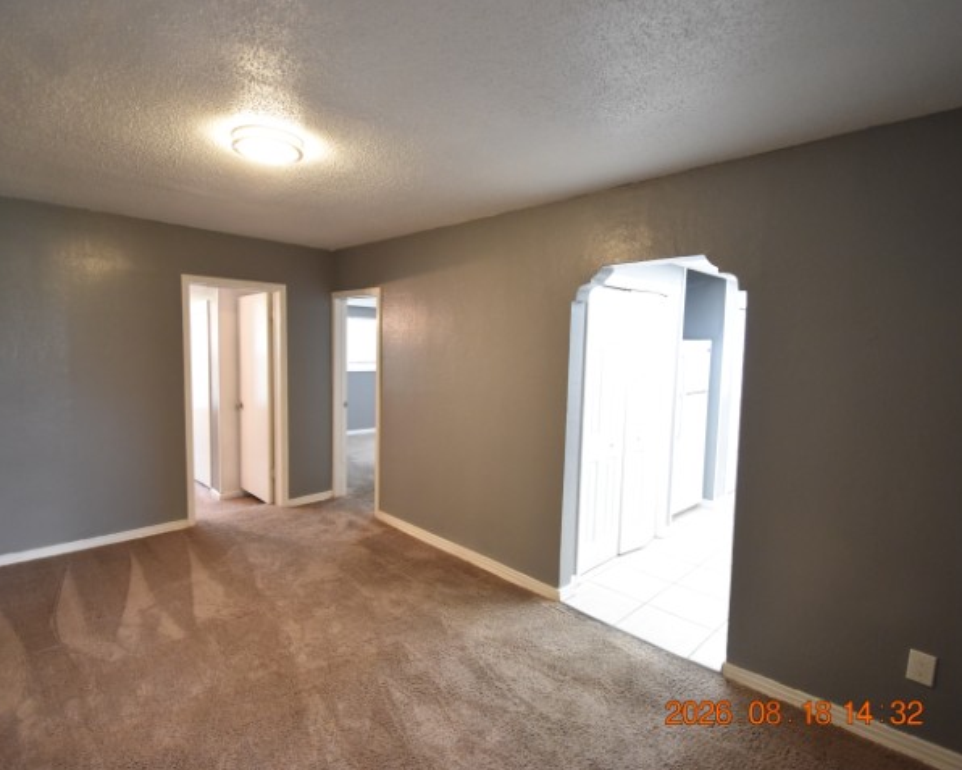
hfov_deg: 89.5
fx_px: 484
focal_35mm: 17
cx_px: 452
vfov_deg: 77.0
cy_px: 384
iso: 1800
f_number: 3.5
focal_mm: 10
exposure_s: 1/60
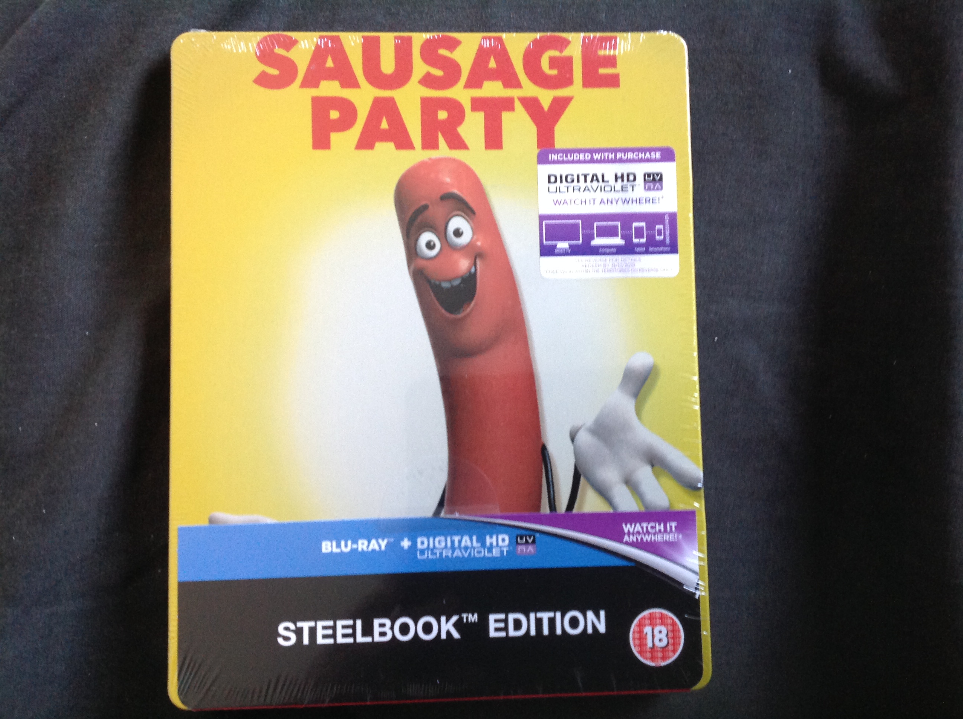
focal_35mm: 35
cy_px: 360
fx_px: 972
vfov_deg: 40.6
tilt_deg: -80.3
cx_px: 482
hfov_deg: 52.7
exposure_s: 1/15
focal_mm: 4.28
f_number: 2.4
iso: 160
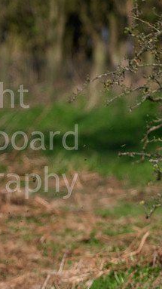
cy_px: 169
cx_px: -38
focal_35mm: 858
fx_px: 6562
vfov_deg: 2.5
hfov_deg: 1.4
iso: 400
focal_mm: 300
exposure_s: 1/5000
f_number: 5.6
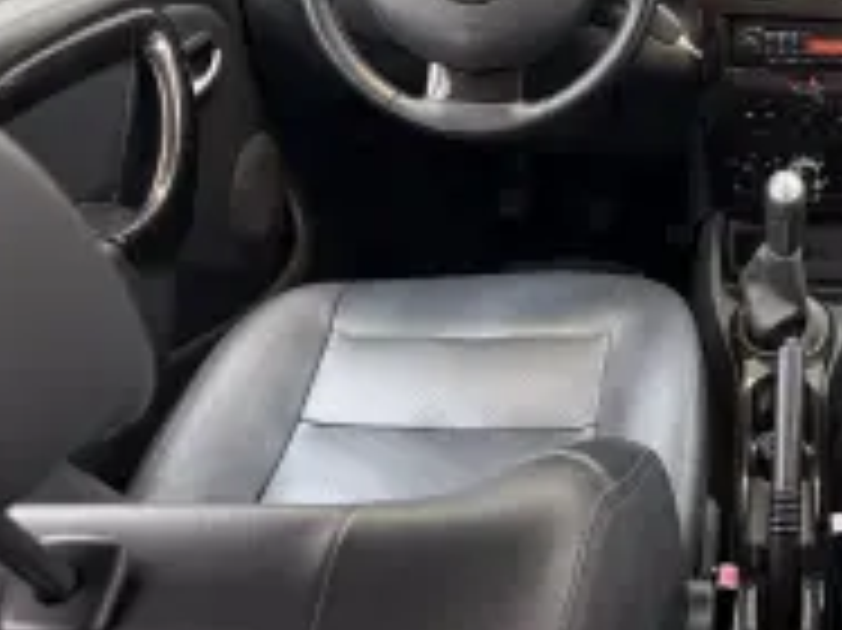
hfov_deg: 35.7
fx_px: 1215
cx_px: 770
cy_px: 166
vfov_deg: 28.7
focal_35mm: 50
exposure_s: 1/50
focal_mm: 5.96
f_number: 1.6
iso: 160
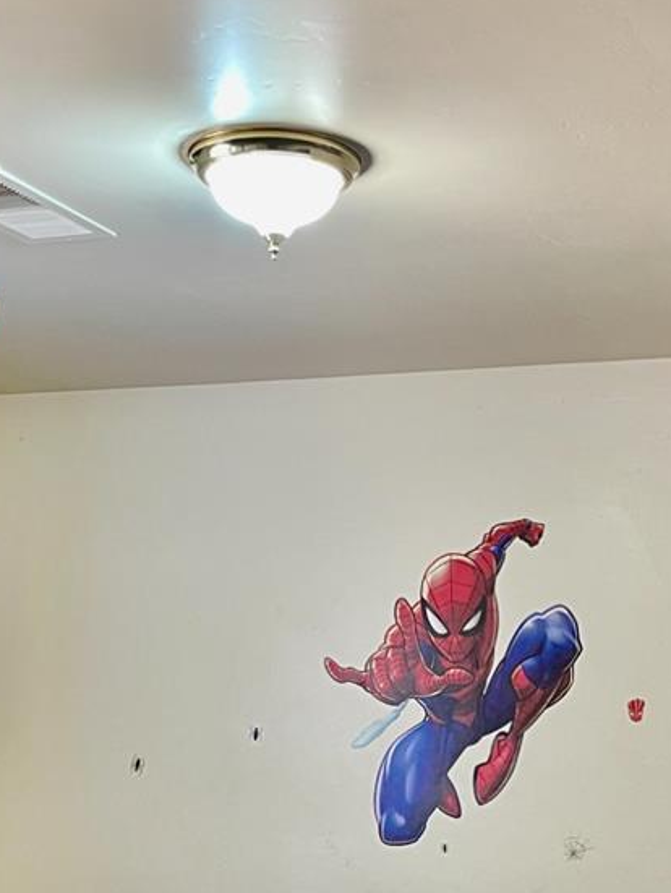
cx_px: 425
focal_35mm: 68
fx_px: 1755
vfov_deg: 26.2
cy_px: 997
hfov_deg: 21.6
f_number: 1.6
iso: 160
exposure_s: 1/60
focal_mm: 5.1
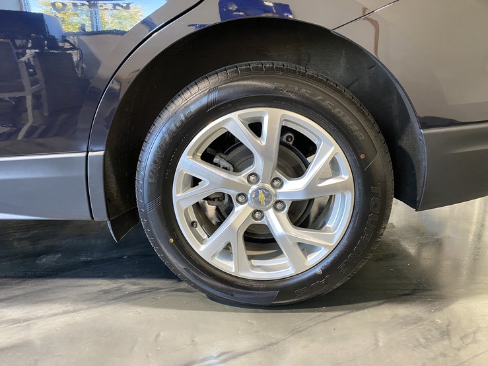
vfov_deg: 53.0
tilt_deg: -16.1
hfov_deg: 67.3
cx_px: 244
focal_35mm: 26
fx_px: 366
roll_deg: +0.9
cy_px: 183
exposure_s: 1/60
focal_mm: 4.25
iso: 320
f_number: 1.8
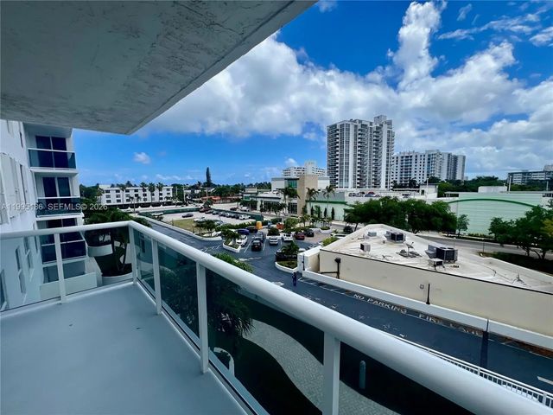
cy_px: 208
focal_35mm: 13
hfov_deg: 106.2
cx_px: 276
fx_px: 208
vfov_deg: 89.9
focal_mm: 1.57
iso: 32
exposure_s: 1/1946
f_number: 1.8
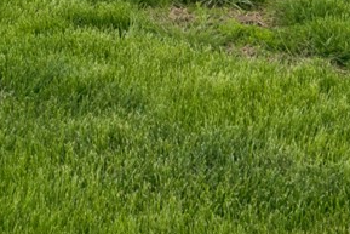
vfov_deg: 7.3
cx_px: -140
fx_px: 1654
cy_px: -412
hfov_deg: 11.7
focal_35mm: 170
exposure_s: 1/400
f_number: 11
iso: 400
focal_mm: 29
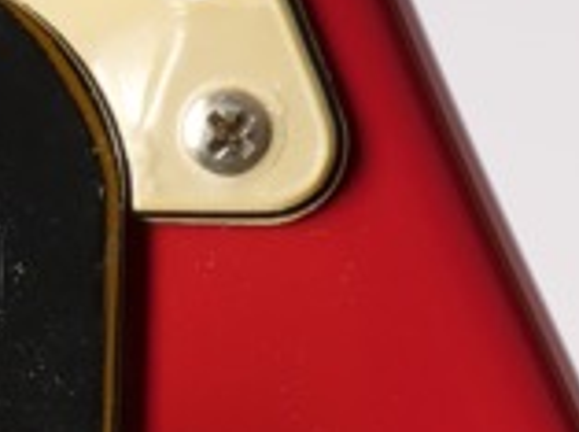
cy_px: 1141
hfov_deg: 1.2
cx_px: -929
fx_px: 27886
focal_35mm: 1671
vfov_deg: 0.9
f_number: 7.1
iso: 200
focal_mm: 109
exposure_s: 1/200
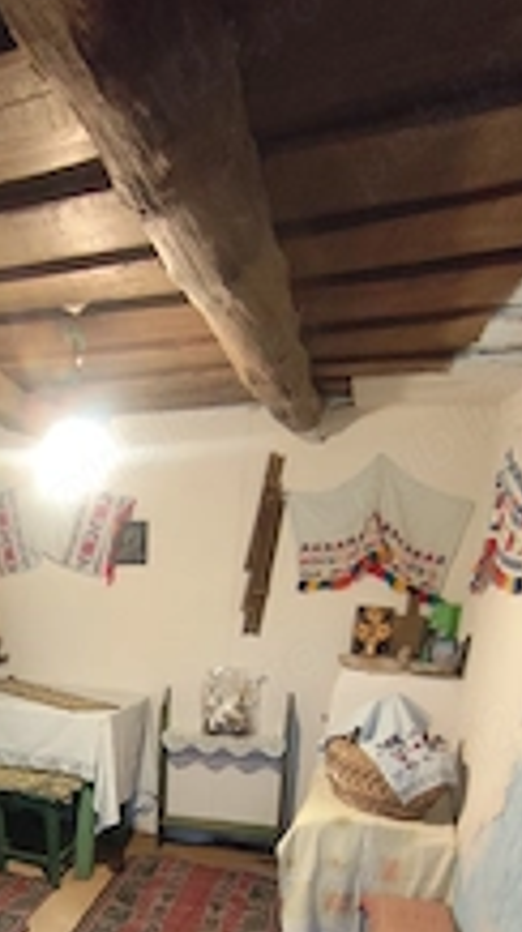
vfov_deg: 54.5
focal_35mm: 32
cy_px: 810
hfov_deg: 34.2
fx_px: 790
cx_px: 34
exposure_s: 1/33.3
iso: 800
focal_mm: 1.65
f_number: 2.2
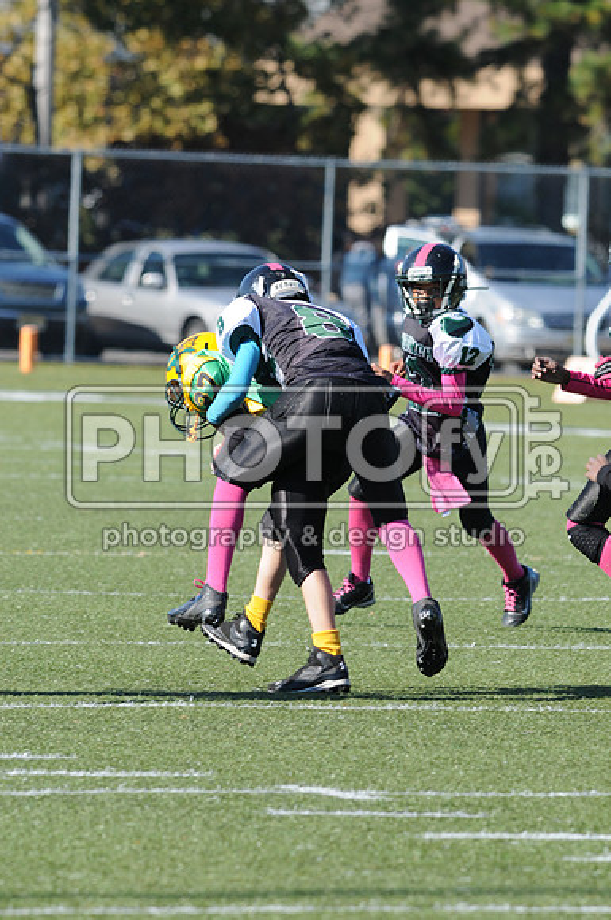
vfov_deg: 4.6
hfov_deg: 3.0
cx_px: 306
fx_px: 11490
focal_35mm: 450
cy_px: 460
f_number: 6.3
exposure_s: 1/500
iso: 200
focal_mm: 300
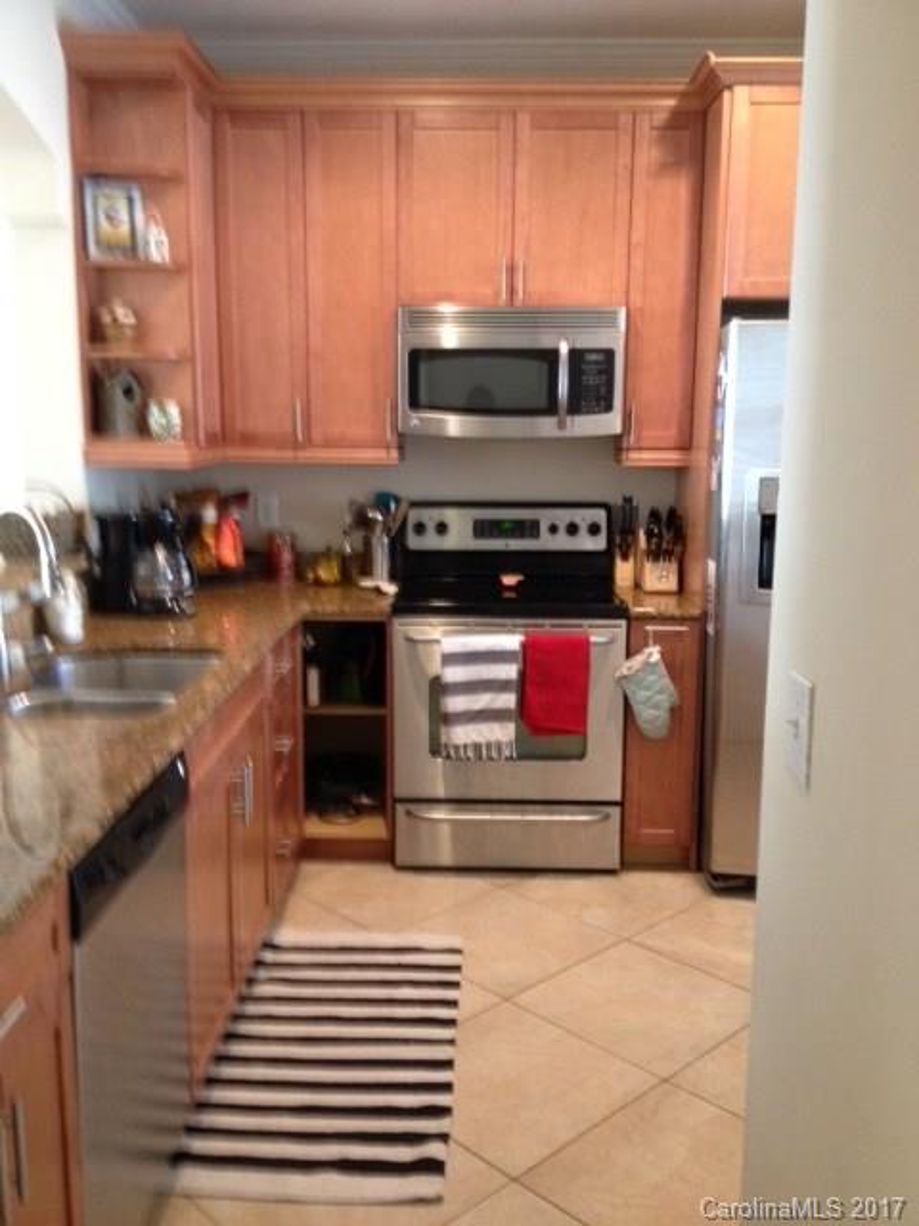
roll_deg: +0.9
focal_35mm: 35
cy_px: 613
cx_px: 460
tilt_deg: -10.2
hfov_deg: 40.7
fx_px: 1239
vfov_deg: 52.6
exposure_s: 1/20
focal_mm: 4.28
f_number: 2.4
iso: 250
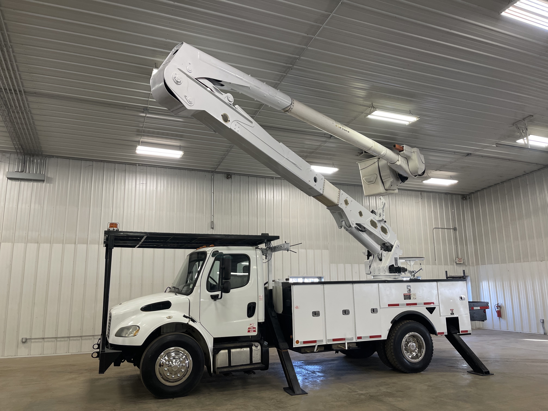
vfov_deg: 54.9
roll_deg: +0.6
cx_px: 274
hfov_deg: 69.4
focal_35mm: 25
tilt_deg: +9.6
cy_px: 206
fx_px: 396
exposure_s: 1/116
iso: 125
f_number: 1.6
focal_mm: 5.1
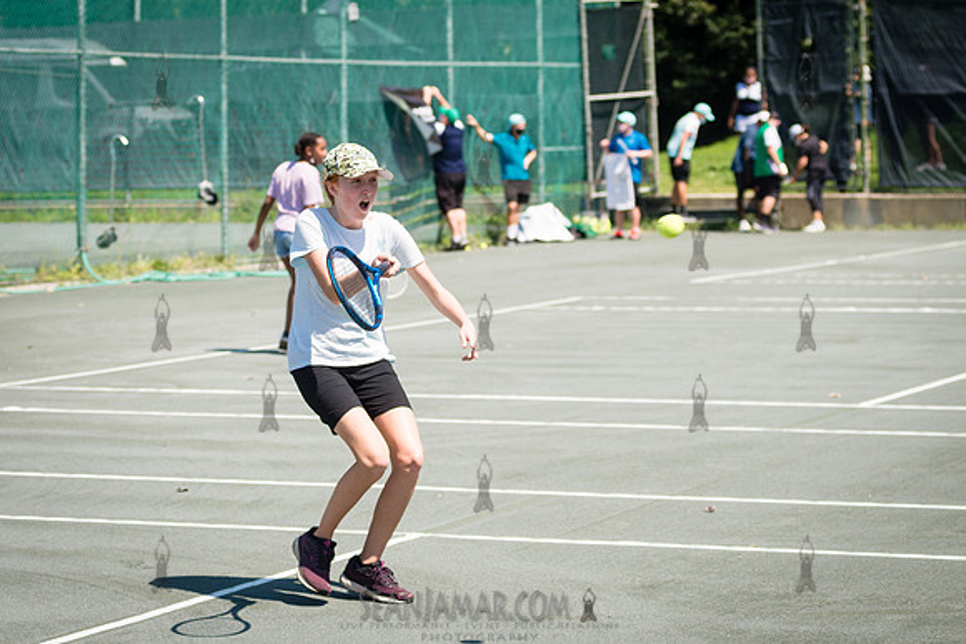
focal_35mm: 111
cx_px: 417
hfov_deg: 18.4
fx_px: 2986
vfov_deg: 12.3
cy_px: 298
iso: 125
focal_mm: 80
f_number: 5
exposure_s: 1/800
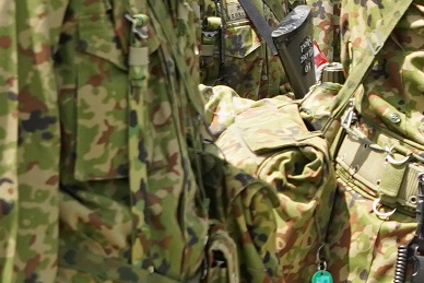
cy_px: 46
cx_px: 813
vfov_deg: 5.3
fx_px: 3051
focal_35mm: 259
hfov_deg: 7.7
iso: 800
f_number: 7.1
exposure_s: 1/1000
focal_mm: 45
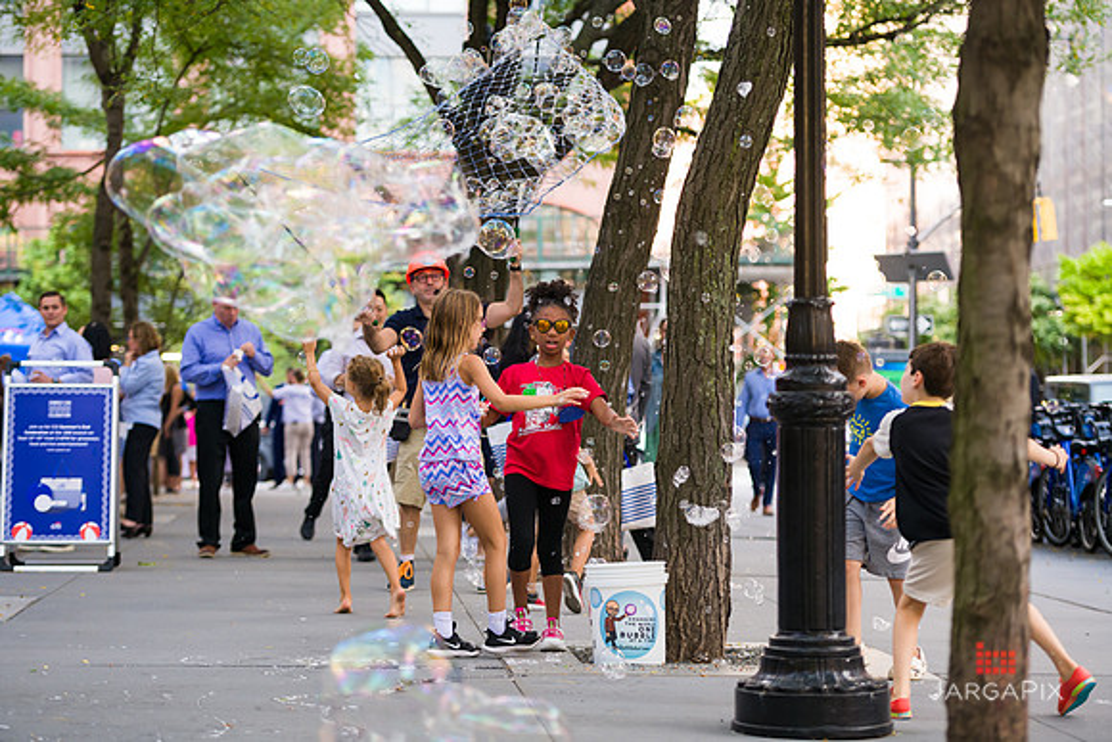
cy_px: 371
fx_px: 2935
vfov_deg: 14.4
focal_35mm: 95
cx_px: 556
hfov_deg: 21.5
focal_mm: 95
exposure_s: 1/400
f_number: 3.2
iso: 400
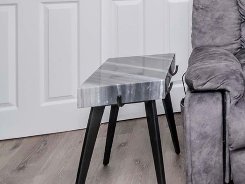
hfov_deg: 28.7
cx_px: 347
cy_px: -41
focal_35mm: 48
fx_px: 343
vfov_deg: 26.4
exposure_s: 1/200
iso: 800
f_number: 8
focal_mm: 11
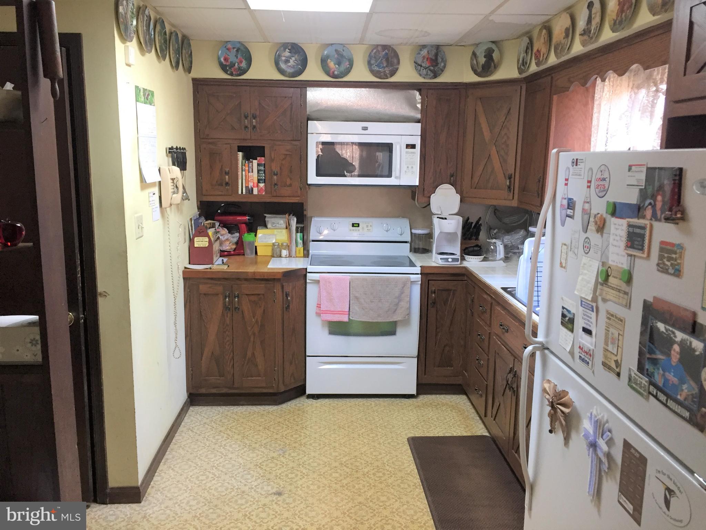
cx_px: 353
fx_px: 591
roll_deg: -0.7
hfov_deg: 61.7
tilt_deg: -11.4
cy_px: 265
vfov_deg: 48.2
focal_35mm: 29
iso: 125
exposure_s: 1/30
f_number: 2.2
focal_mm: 4.15
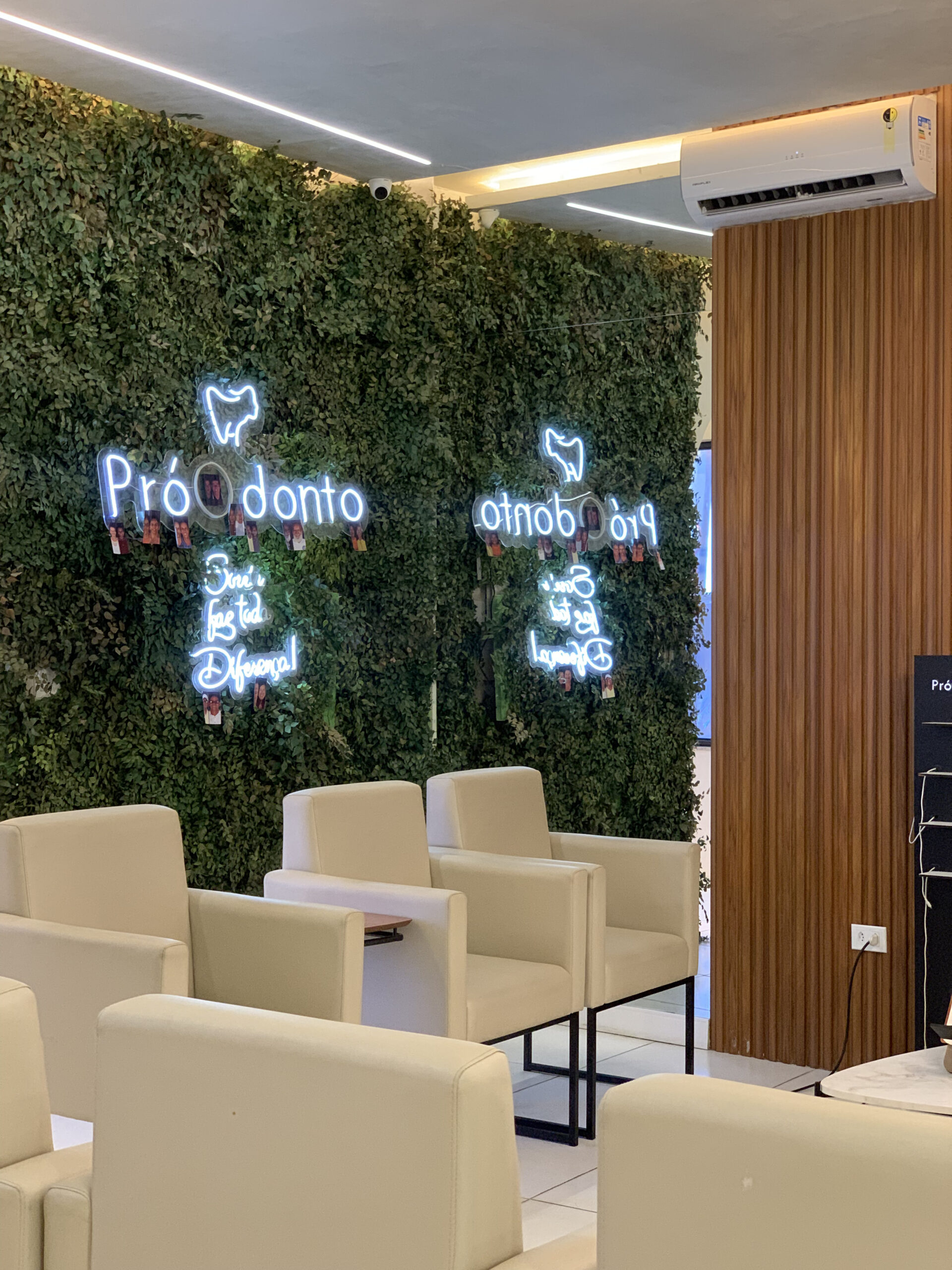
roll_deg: -0.7
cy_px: 635
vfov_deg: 36.8
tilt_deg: +0.6
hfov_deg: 28.0
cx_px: 476
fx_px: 1907
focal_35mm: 52
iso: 200
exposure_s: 1/60
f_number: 2.4
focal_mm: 6
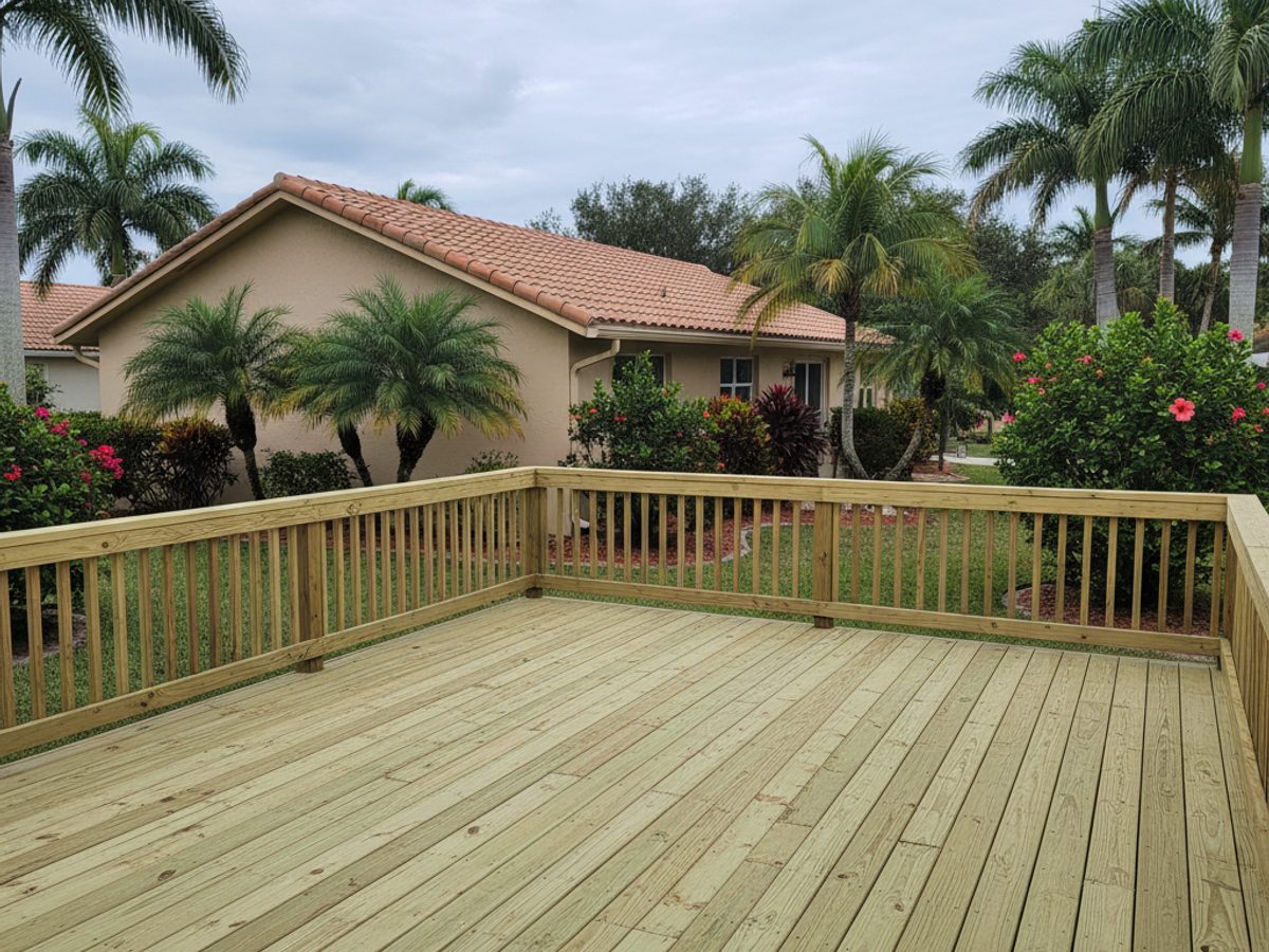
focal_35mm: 23
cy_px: 476
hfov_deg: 73.9
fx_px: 843
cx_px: 634
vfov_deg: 58.9
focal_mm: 6.4
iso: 1597
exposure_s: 1/1715
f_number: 1.8
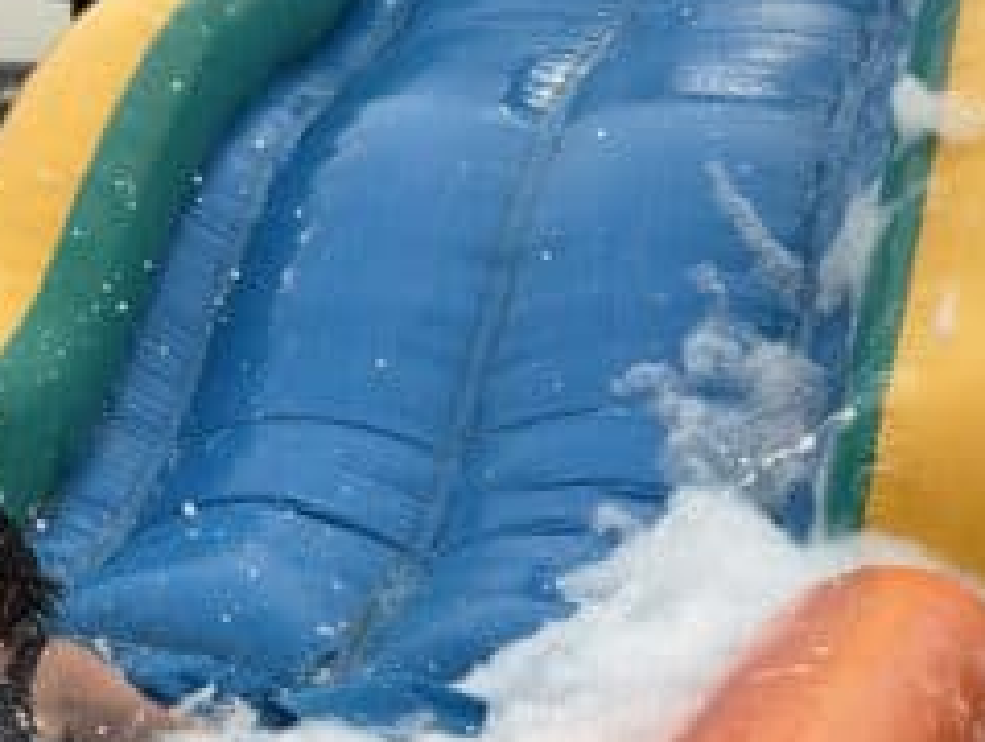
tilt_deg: -11.4
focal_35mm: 76
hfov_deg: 24.9
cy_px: 437
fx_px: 2166
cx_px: 120
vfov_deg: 19.4
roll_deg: +1.0
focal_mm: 6.76
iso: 100
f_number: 1.78
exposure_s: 1/3484
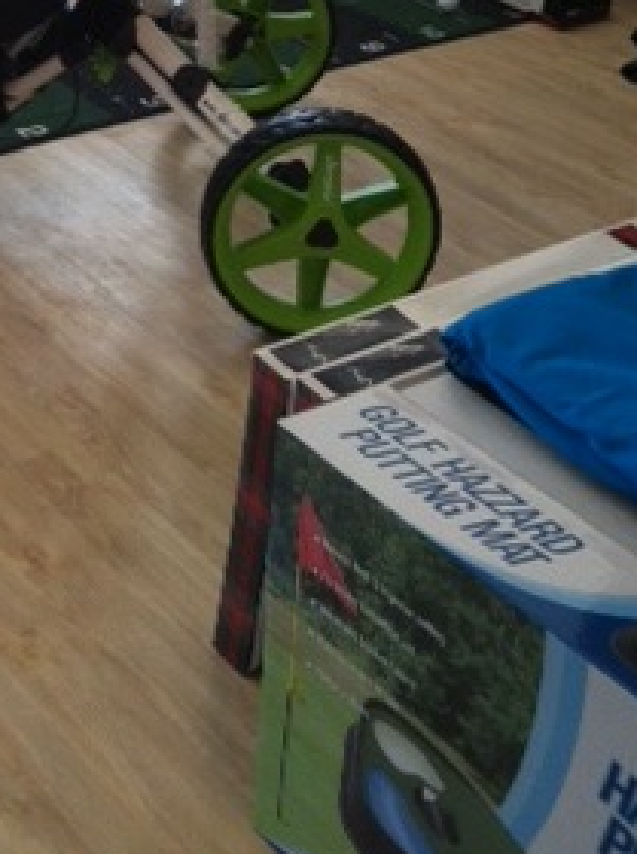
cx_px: 128
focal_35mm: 80
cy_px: -79
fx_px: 1969
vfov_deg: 23.0
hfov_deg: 18.2
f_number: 2.8
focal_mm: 3.85
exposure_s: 1/60
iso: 100
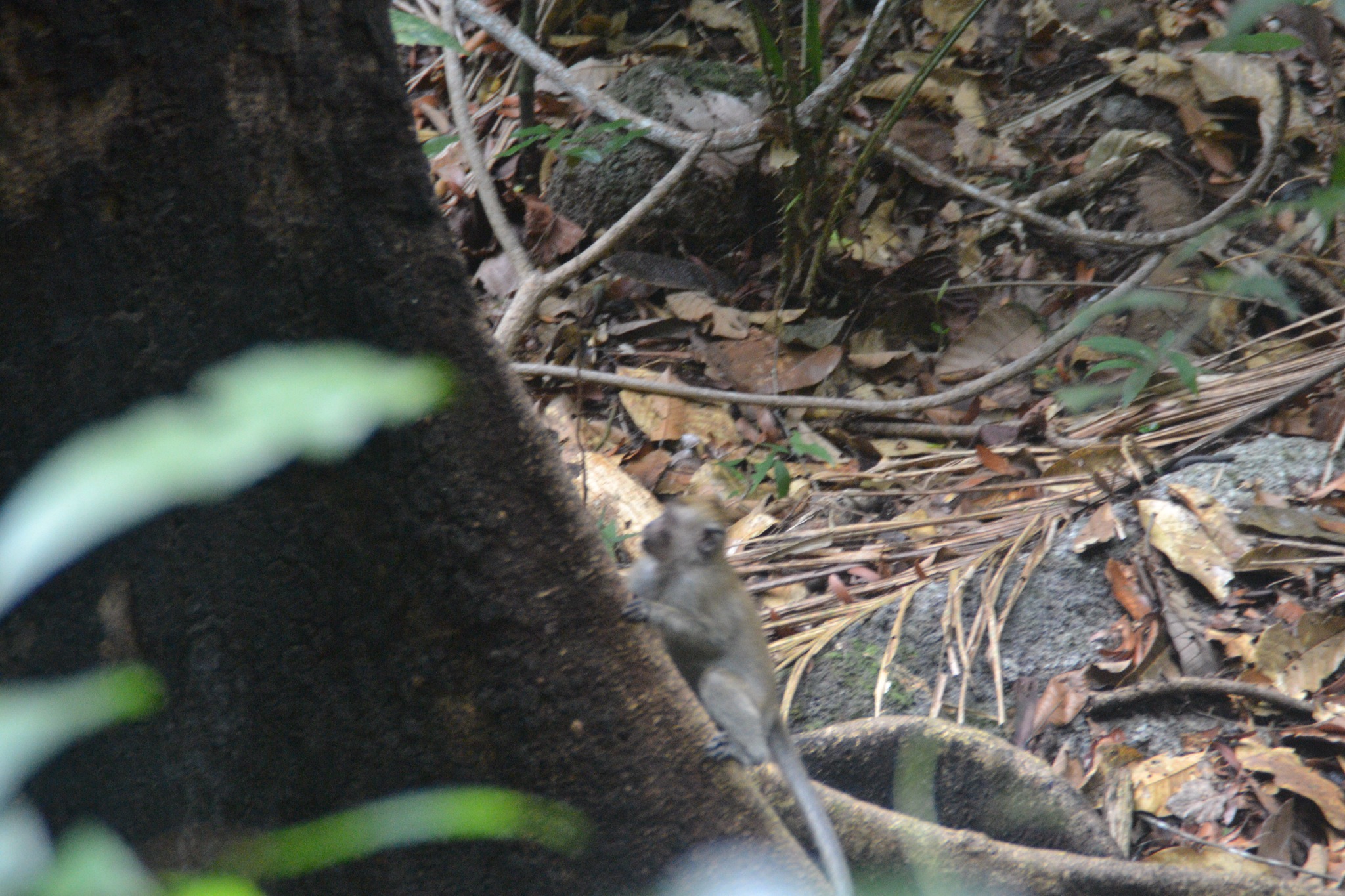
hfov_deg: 6.9
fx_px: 11207
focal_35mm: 300
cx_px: 672
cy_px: 448
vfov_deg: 4.6
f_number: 6.3
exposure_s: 1/40
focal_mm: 200
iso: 3200
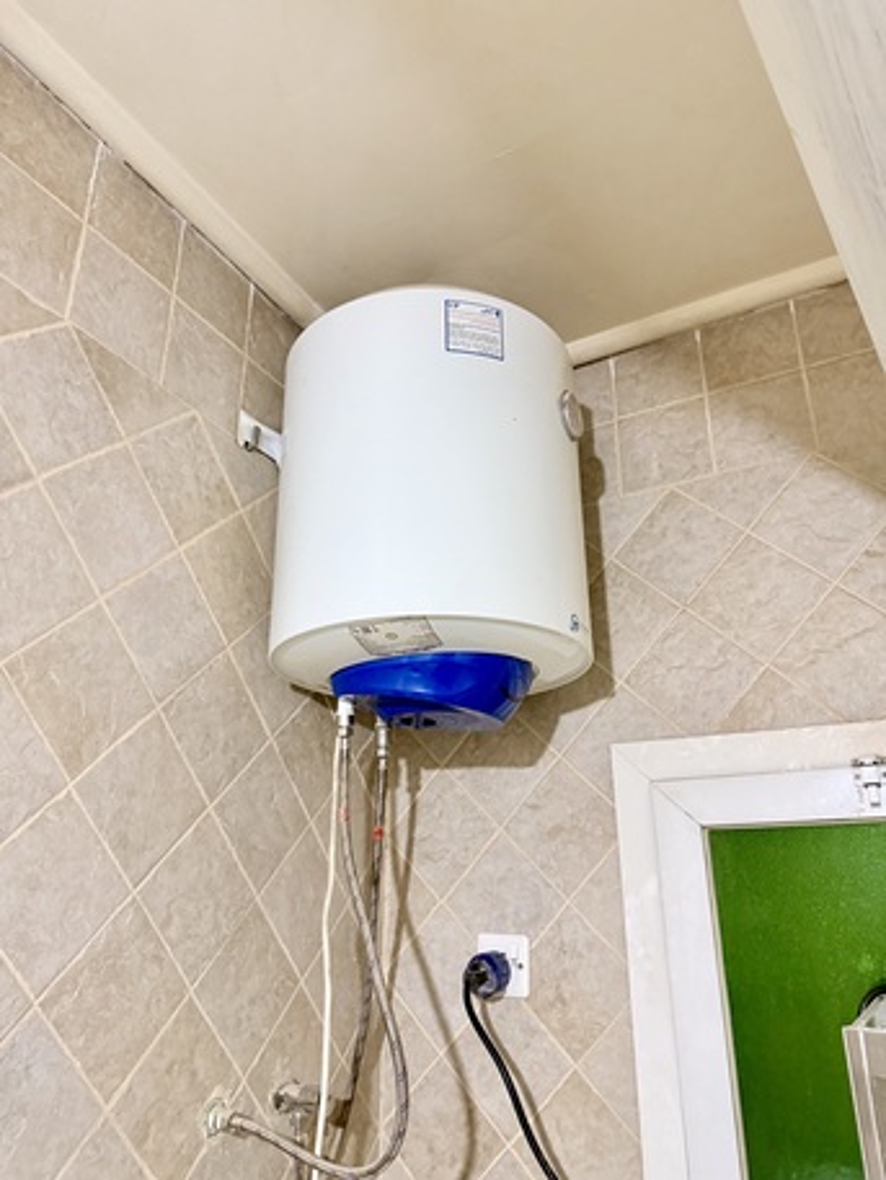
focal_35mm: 24
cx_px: 443
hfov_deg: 56.8
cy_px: 590
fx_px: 819
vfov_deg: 71.6
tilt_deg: +21.6
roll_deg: +0.1
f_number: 1.78
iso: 640
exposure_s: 1/40
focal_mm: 6.76
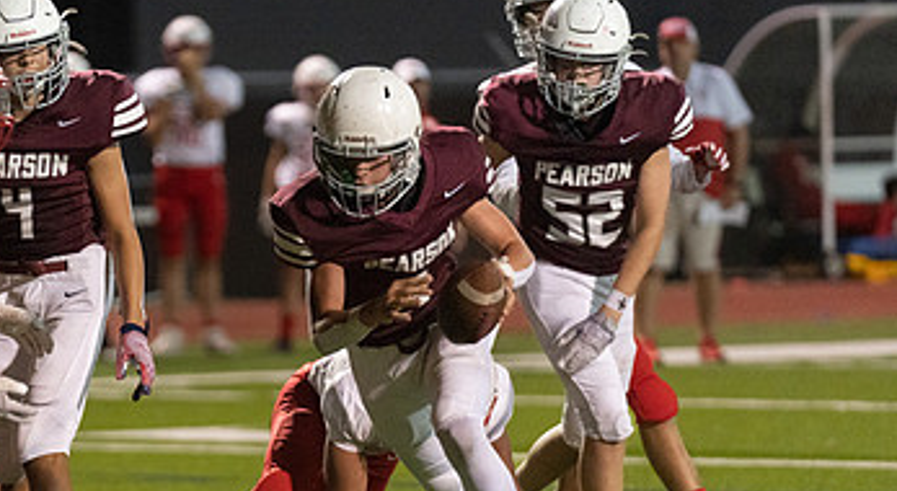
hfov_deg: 5.8
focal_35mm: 374
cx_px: 136
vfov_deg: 3.2
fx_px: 8839
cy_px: 463
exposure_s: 1/1000
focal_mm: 200
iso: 4000
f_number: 2.8
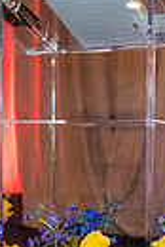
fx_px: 665
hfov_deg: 14.1
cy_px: 205
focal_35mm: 97
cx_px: 114
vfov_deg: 20.7
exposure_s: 1/125
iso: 3200
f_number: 4
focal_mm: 28
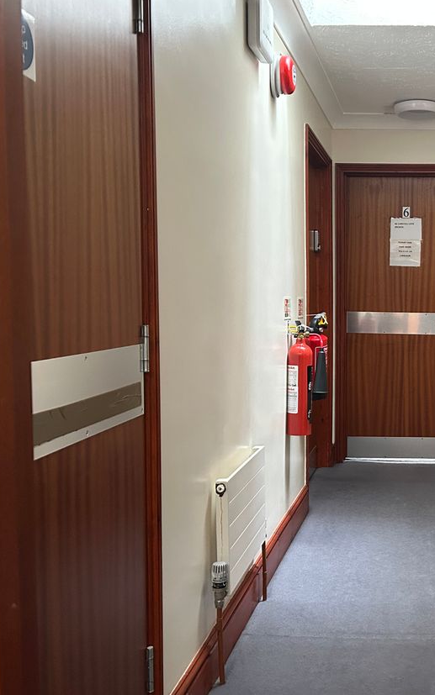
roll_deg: -0.4
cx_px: 413
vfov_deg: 52.7
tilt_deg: -4.0
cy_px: 347
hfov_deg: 32.3
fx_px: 702
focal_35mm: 37
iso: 500
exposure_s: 1/52
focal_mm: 5.7
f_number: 1.5
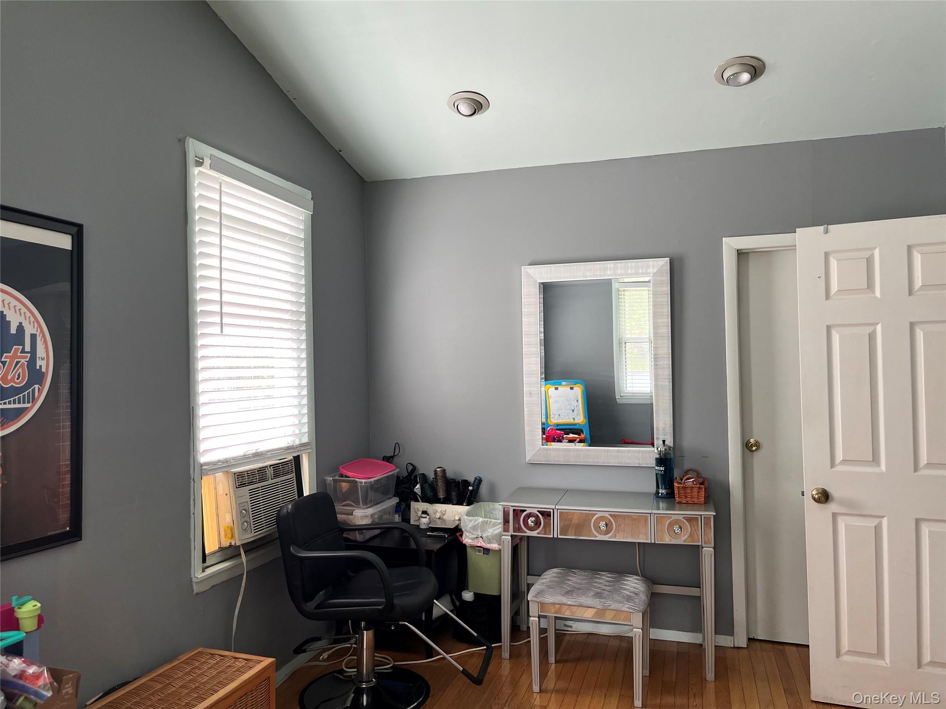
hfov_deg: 67.3
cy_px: 354
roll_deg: +1.3
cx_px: 473
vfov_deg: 53.1
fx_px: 711
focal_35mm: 26
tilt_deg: +1.0
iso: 100
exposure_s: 1/121
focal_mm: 5.1
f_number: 1.6
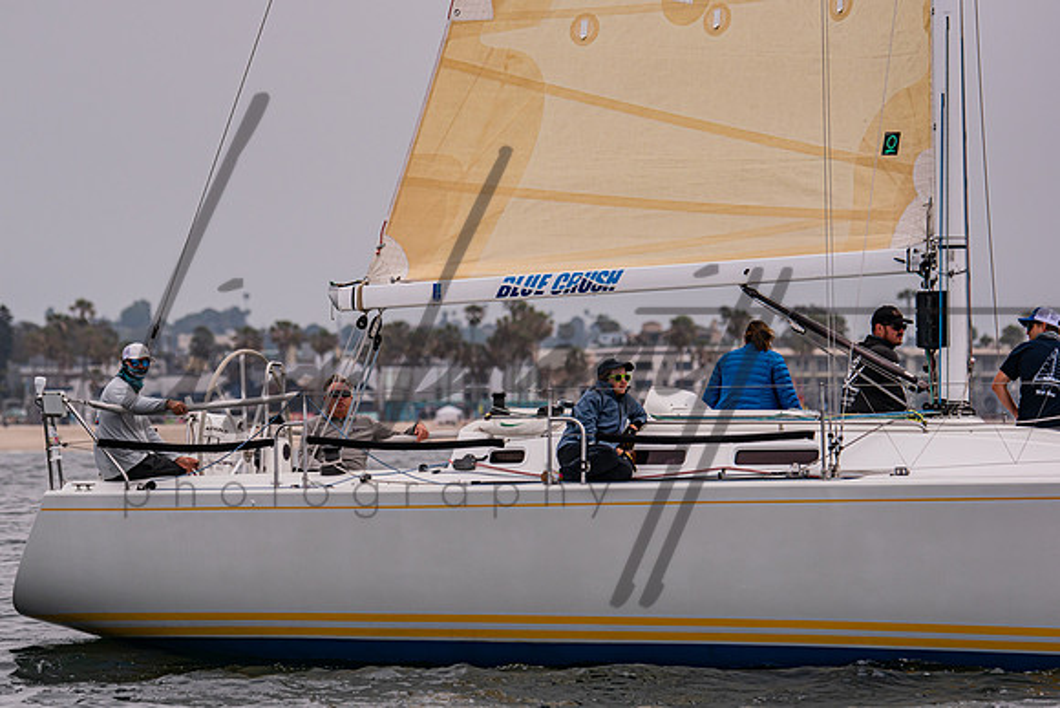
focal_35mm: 402
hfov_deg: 5.1
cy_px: 341
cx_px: 500
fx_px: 11834
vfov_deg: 3.4
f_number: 5.6
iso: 200
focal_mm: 250
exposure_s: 1/2500
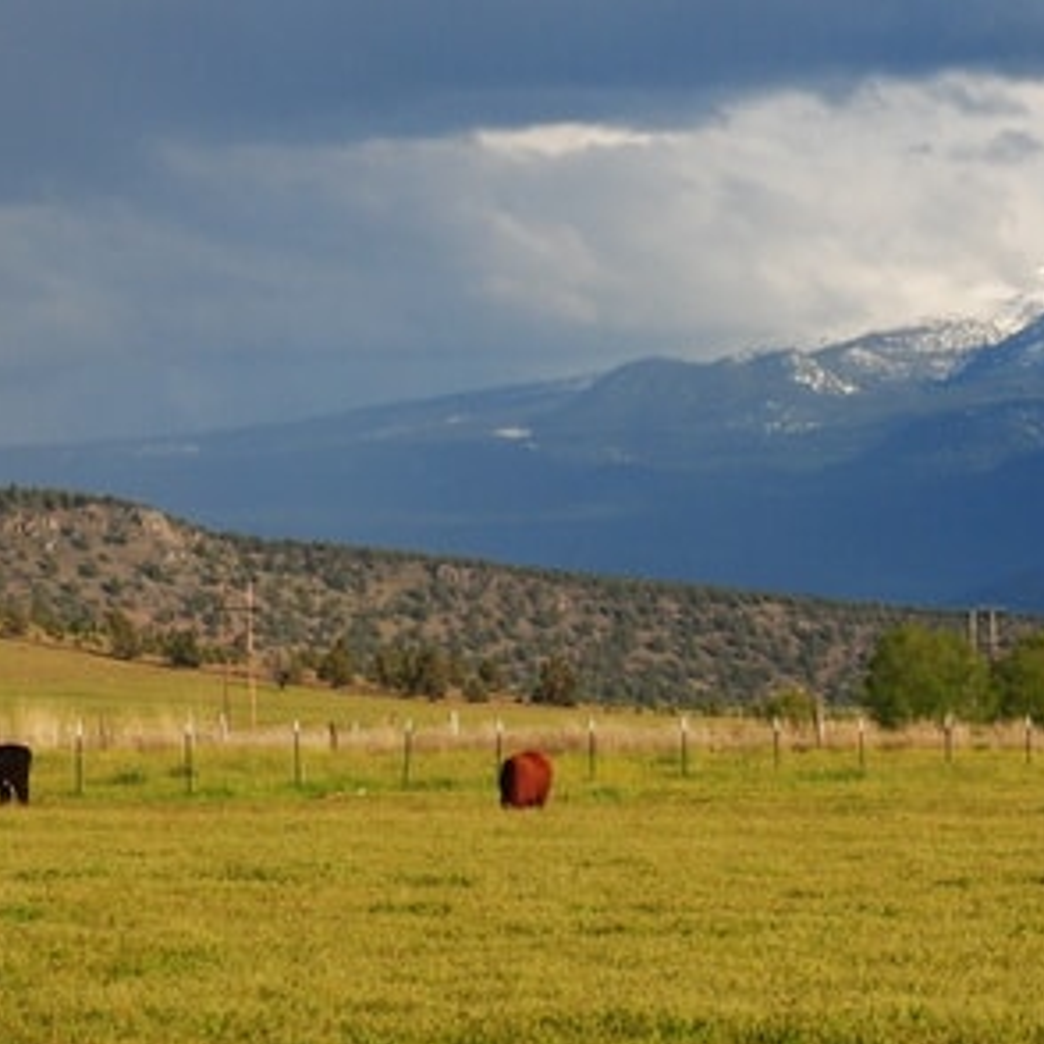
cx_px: 767
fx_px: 7882
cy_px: -36
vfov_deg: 7.5
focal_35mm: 231
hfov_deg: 7.6
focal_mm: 52
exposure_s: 1/250
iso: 125
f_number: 10
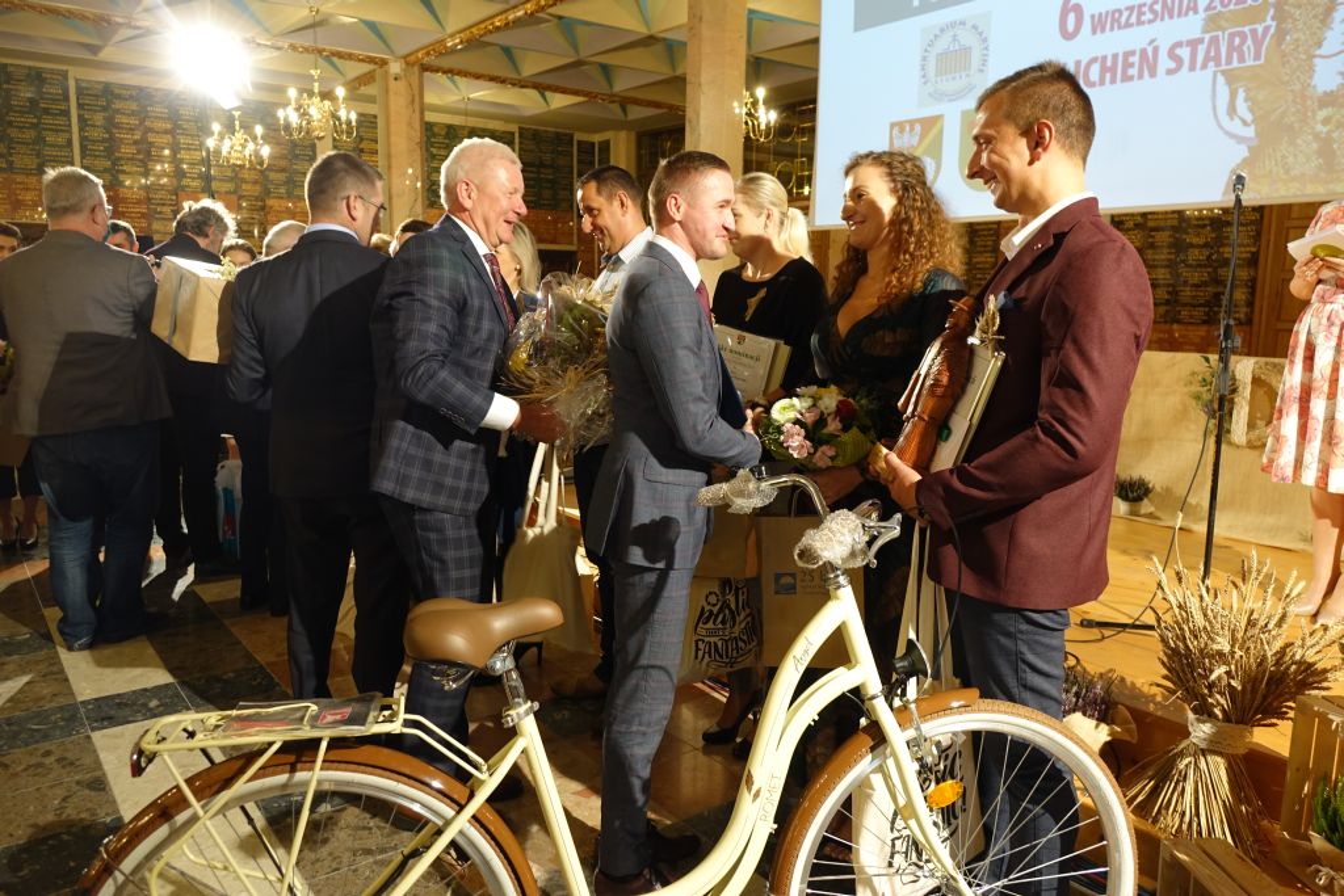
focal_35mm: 26
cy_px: 448
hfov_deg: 69.4
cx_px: 672
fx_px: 971
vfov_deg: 49.6
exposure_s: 1/30
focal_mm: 9.47
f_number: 2.8
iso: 400
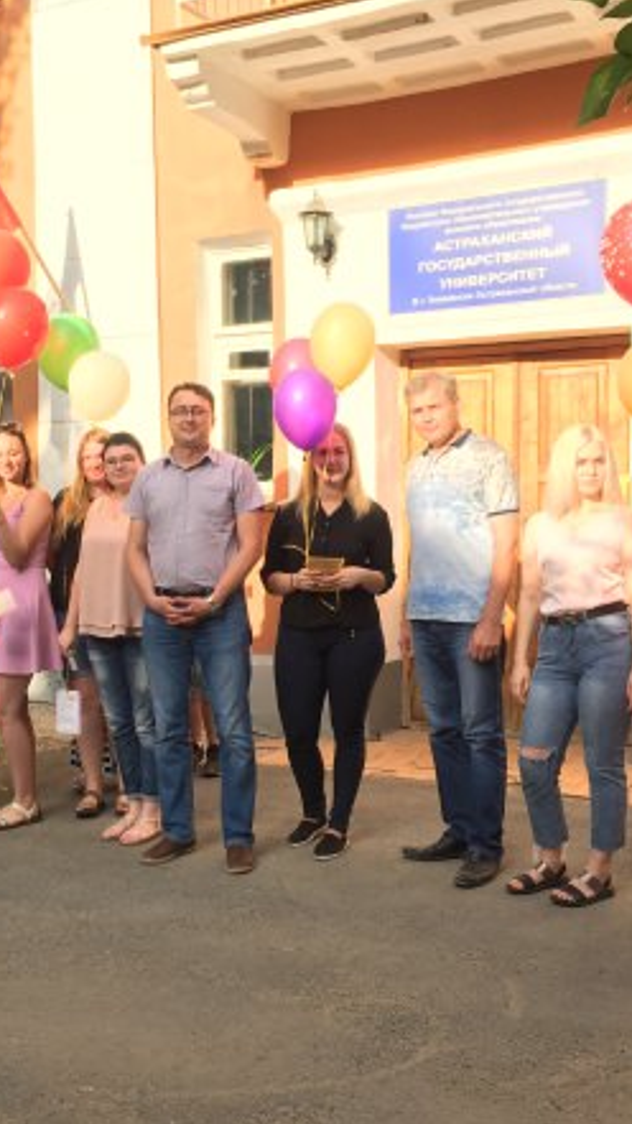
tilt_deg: -4.0
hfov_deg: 27.5
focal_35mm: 43
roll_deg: +0.5
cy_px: 566
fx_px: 1281
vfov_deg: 47.4
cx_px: 201
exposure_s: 1/542
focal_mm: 4.15
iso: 32
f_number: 2.2
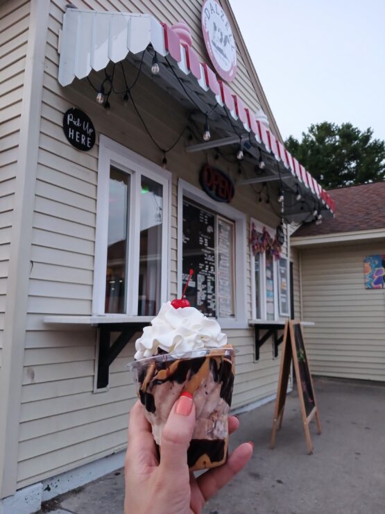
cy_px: 257
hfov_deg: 51.4
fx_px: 400
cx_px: 192
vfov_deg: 65.3
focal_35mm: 27
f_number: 1.8
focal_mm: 4
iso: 320
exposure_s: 1/30
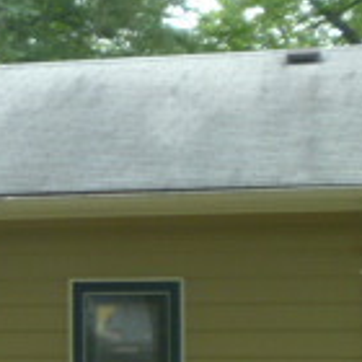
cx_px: -447
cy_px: 297
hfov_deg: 10.9
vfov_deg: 12.3
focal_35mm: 141
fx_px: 1668
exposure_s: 1/40
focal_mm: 6.3
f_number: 3.5
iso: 80
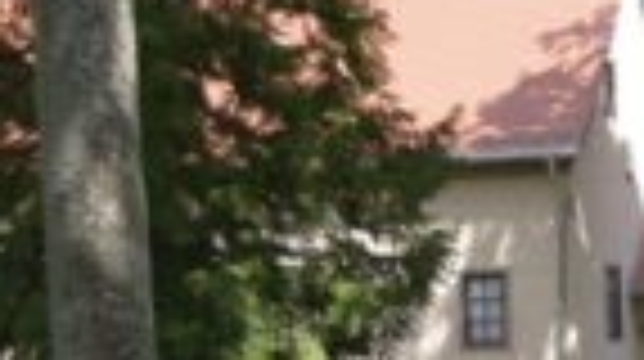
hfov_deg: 11.3
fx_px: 3121
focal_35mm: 183
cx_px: 982
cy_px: 322
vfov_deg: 6.6
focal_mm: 26
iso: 160
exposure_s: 1/500
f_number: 4
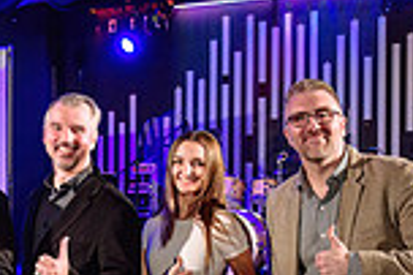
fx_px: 1089
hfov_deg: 20.1
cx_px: -85
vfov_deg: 14.3
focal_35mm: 95
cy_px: 227
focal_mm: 24
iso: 1600
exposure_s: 1/80
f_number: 5
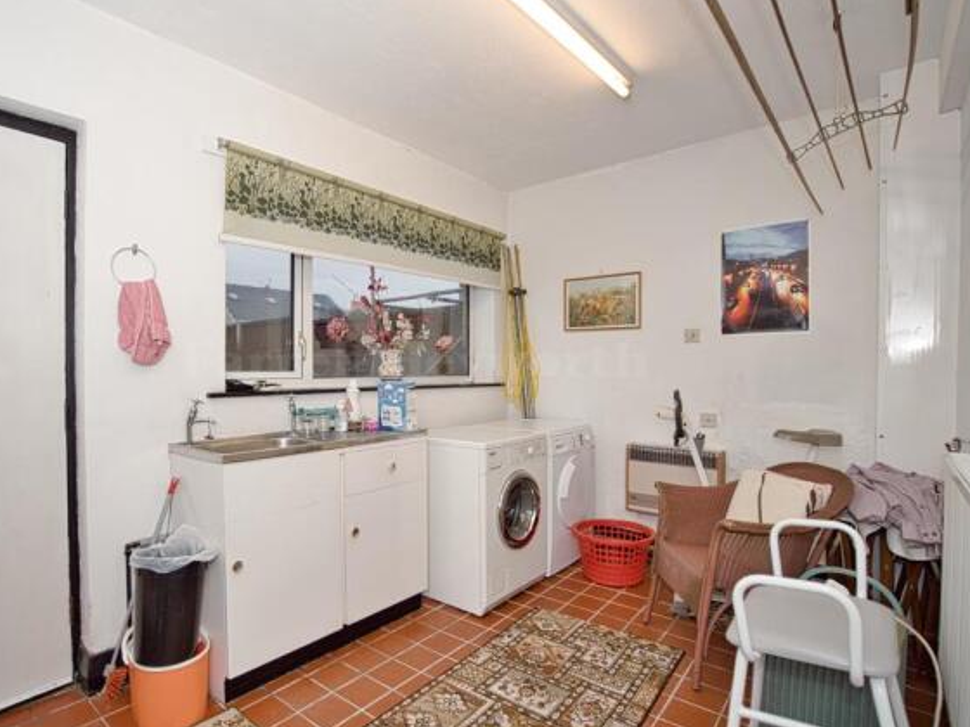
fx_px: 504
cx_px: 417
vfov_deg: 71.6
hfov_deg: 87.2
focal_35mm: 18
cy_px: 361
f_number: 4
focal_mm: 16
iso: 250
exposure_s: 1/160
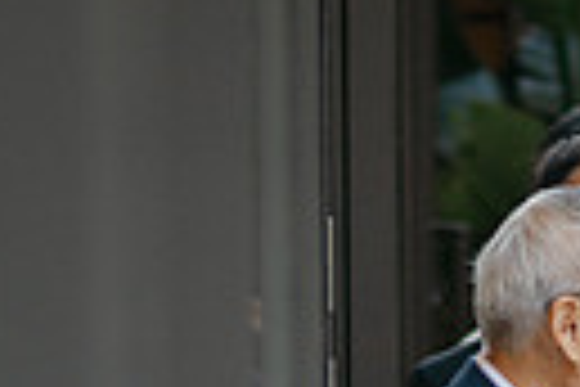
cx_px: 522
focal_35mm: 382
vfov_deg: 3.6
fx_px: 6154
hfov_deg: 5.4
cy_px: 704
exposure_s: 1/125
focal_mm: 85
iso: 400
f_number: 1.8
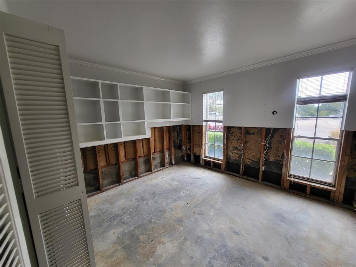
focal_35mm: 13
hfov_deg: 106.2
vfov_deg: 89.9
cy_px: 134
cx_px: 178
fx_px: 134
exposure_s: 1/60
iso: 40
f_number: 2.2
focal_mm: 1.74
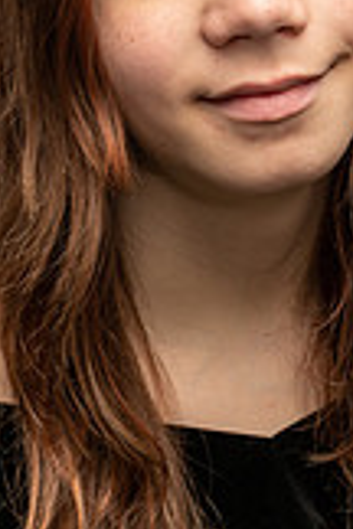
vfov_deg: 20.9
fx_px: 1427
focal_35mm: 97
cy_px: 150
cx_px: 221
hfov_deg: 14.1
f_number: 7.1
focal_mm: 35
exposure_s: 1/200
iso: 500
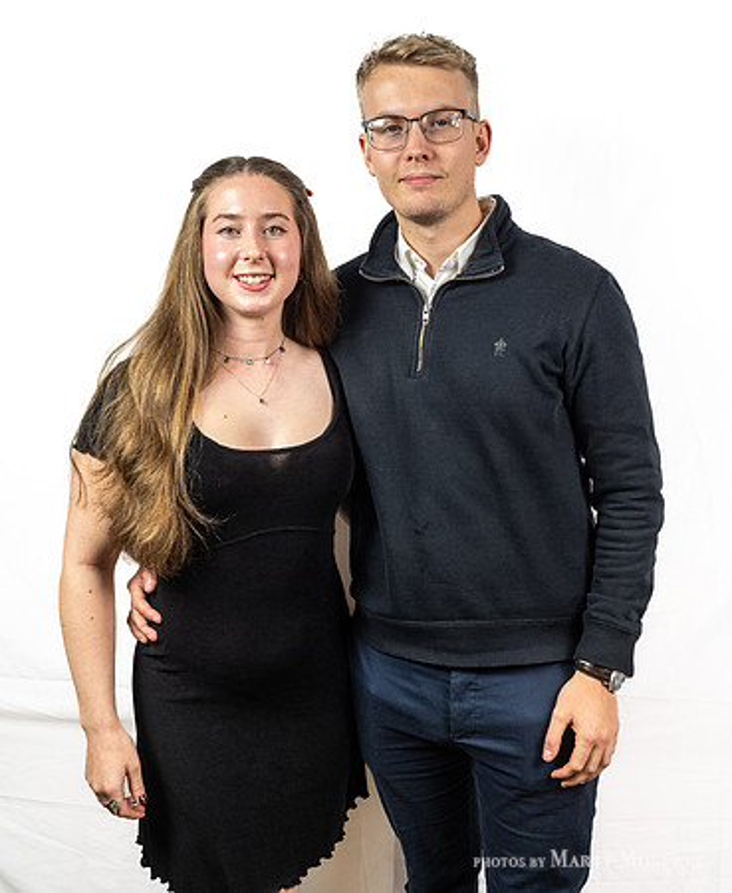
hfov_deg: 36.7
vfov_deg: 44.1
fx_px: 1101
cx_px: 424
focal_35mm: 41
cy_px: 446
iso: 640
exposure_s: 1/80
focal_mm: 16
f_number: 3.5
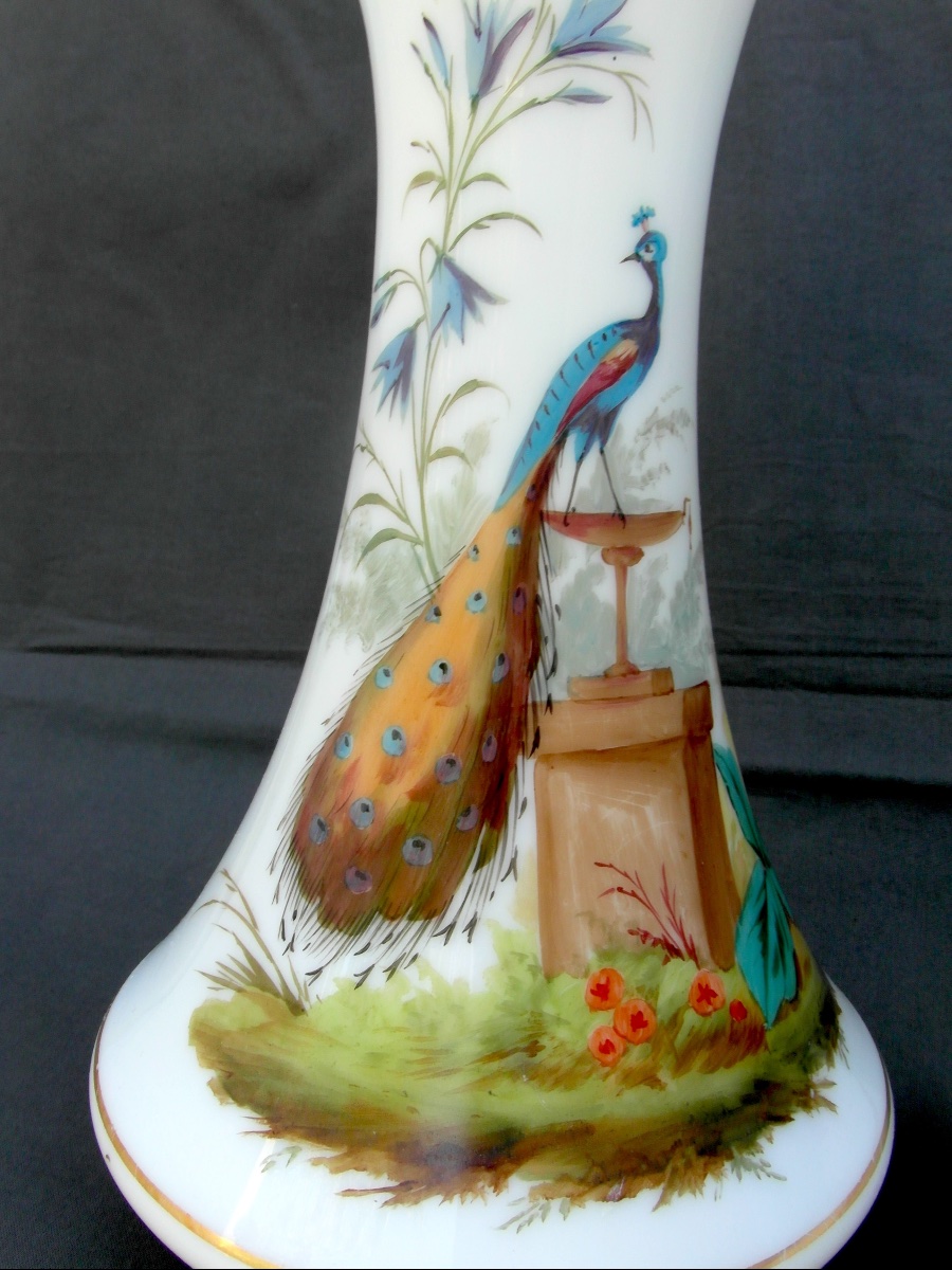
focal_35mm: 32
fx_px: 1173
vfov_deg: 56.8
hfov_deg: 44.2
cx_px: 476
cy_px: 635
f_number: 5
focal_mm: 5.3
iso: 80
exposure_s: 1/45
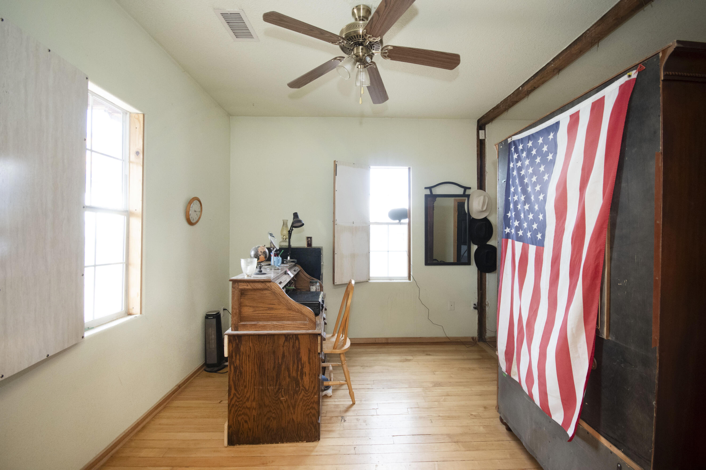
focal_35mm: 15
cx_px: 353
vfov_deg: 77.3
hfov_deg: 100.4
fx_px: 294
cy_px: 235
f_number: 7.1
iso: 1250
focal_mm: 10
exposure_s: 1/60
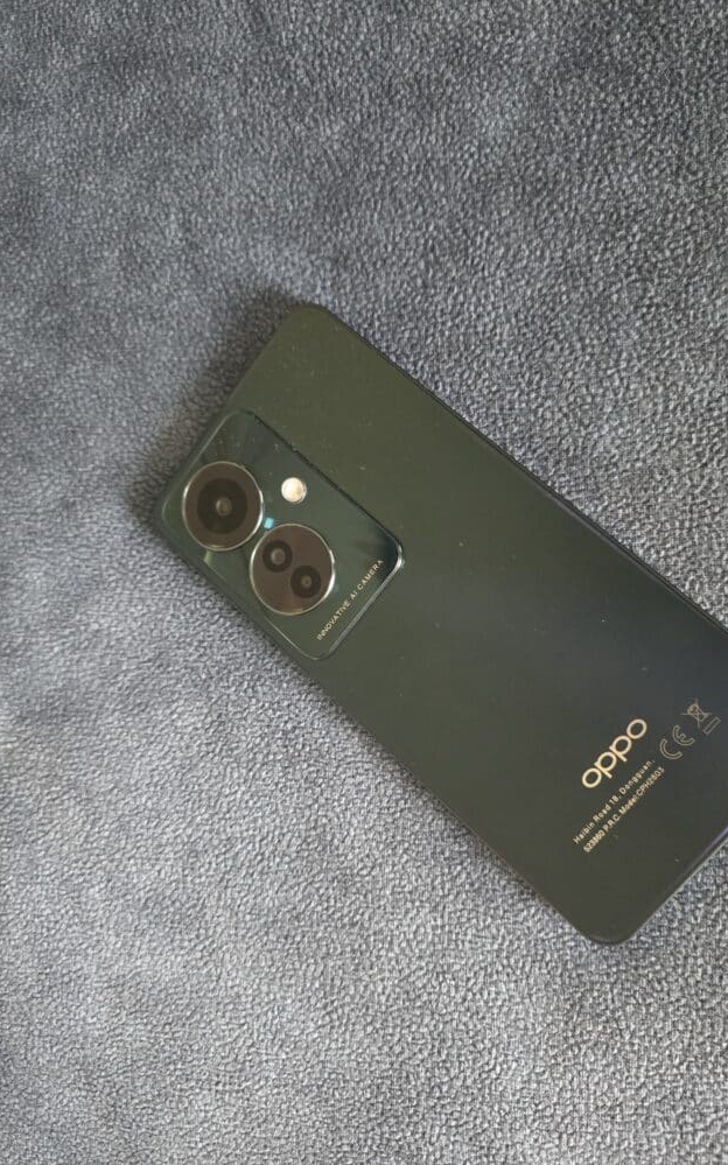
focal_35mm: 25
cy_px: 594
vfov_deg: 72.5
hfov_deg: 49.1
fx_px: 794
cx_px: 413
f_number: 1.7
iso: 1600
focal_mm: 6.3
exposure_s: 1/50
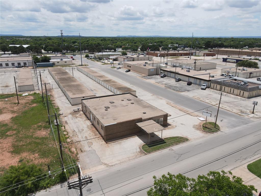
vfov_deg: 56.8
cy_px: 98
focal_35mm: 24
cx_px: 130
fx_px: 181
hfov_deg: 71.6
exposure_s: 1/1000
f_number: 2.8
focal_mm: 4.5
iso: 100
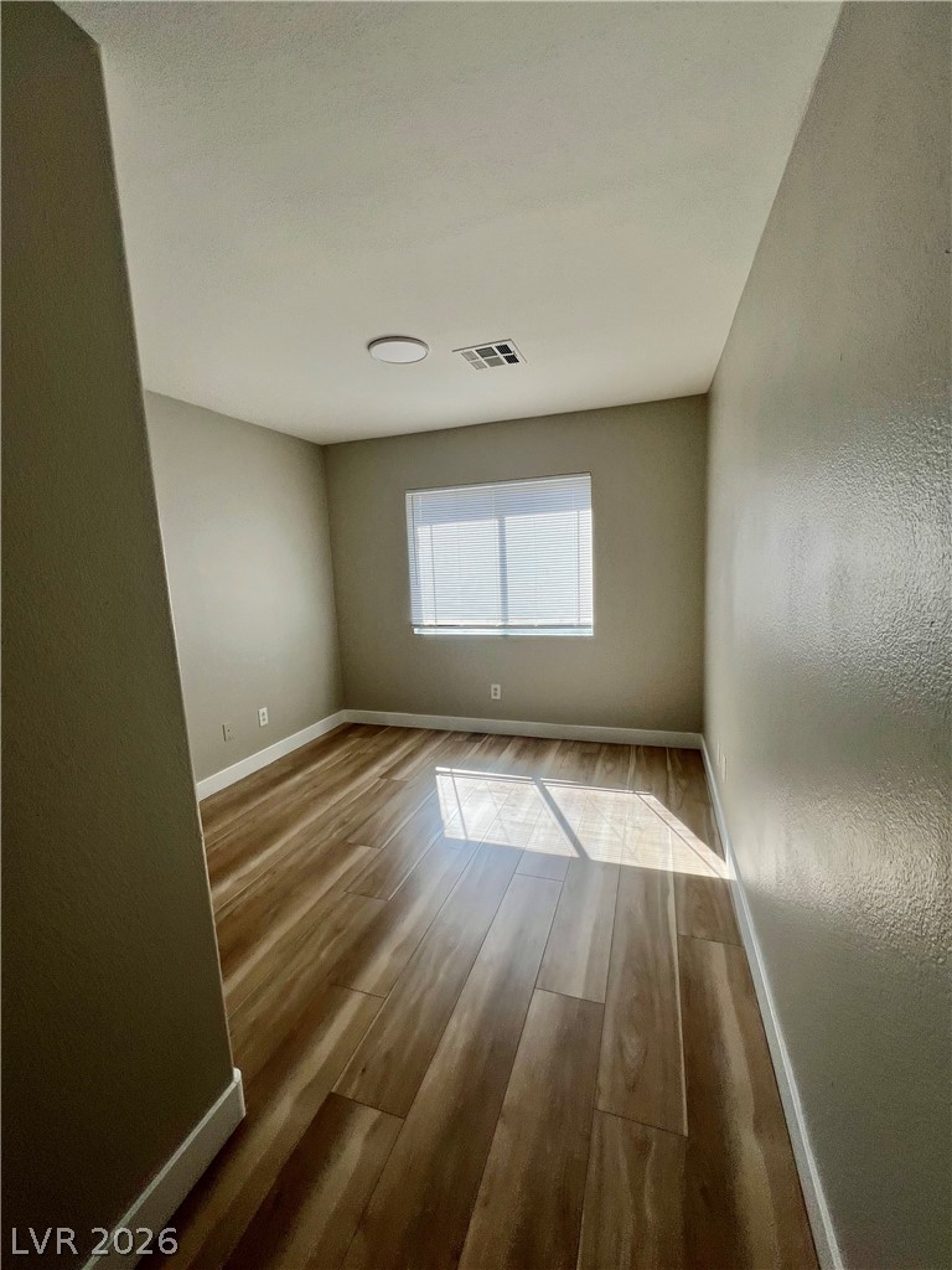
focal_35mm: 13
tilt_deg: -7.0
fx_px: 477
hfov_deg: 89.9
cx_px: 476
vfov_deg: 106.2
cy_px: 635
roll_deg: +2.7
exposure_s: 1/342
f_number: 1.8
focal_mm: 1.57
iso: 32
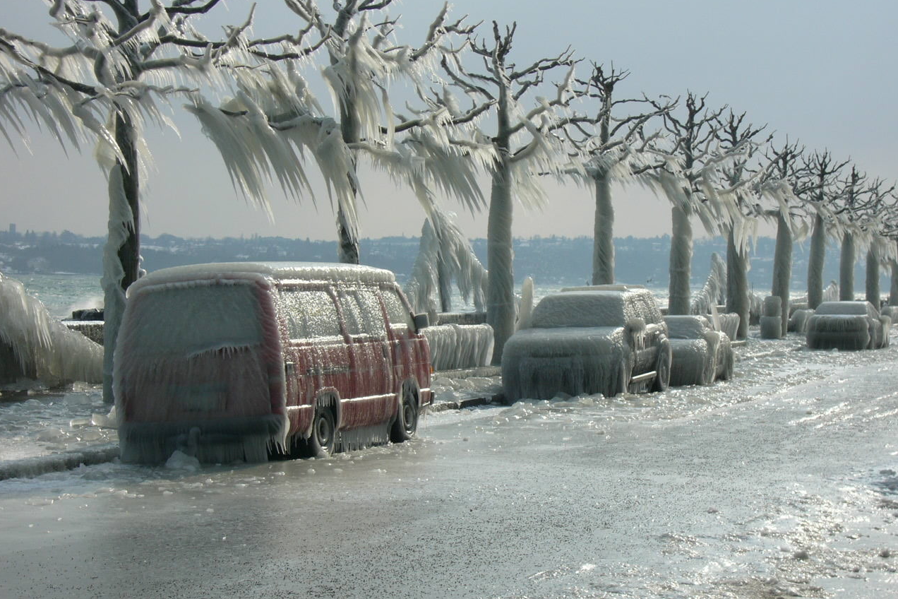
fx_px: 2245
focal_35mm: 90
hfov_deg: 22.6
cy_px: 324
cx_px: 448
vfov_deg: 15.2
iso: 50
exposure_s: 1/60
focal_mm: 14.3
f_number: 12.9
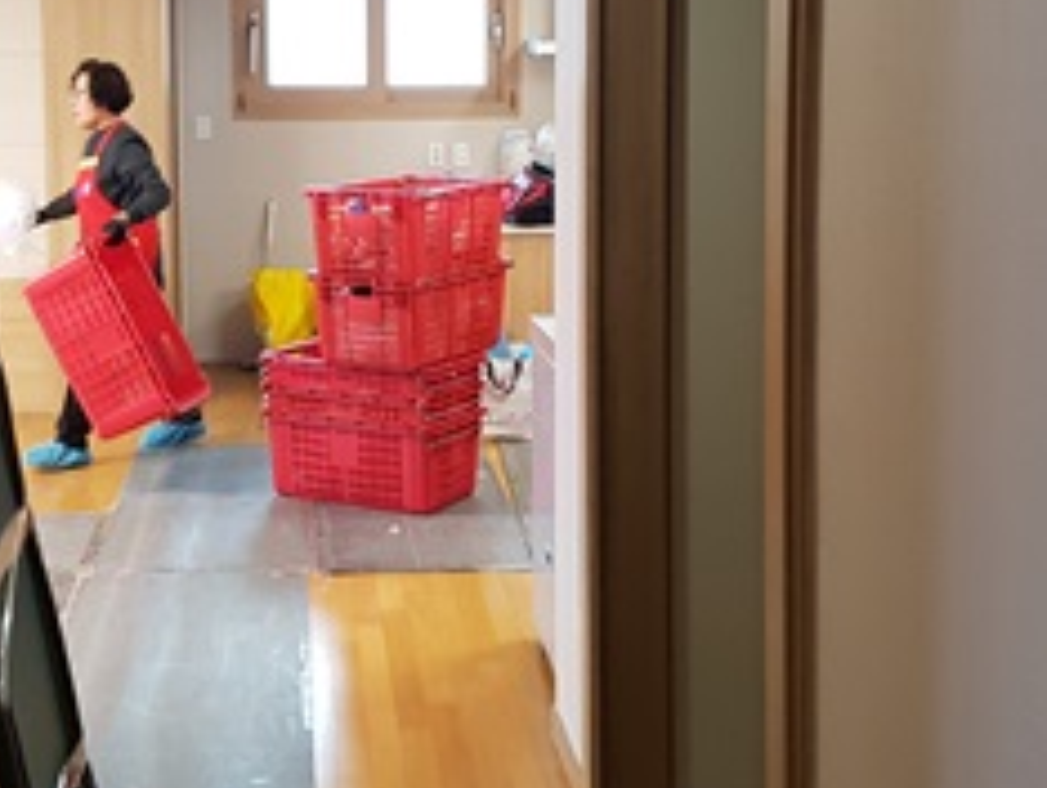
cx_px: 398
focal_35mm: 60
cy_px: 190
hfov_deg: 32.0
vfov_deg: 24.2
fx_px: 1817
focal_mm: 4.2
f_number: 1.7
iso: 160
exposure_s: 1/40
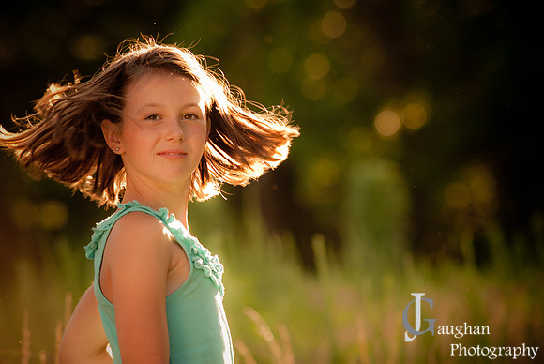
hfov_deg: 10.1
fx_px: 3063
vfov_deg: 6.8
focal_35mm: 202
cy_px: 182
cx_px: 272
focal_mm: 135
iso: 200
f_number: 3.2
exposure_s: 1/200
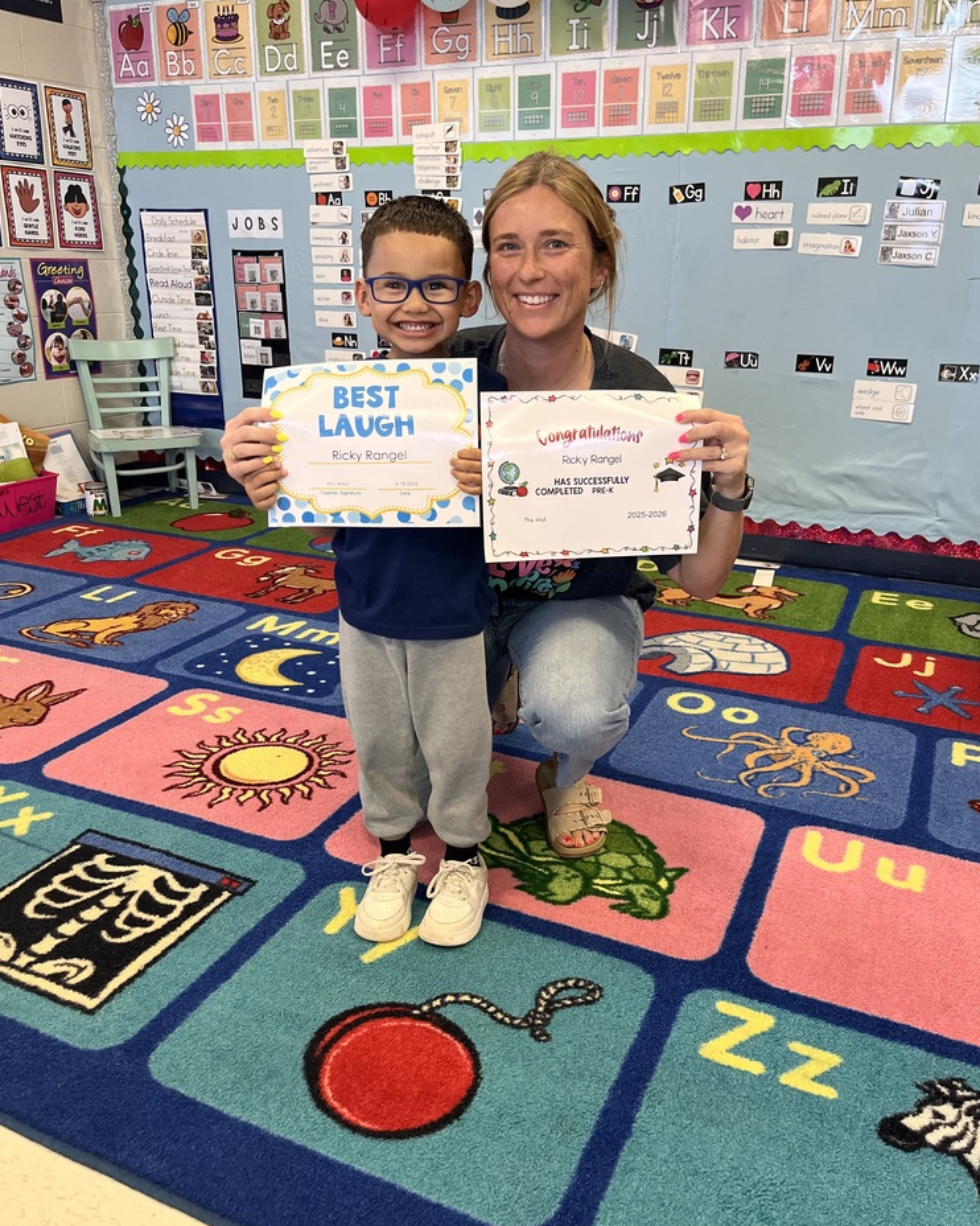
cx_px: 503
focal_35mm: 28
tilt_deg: -17.9
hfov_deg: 51.5
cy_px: 596
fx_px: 1015
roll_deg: -0.6
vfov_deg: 62.2
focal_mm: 5.1
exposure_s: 1/60
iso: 200
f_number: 1.6
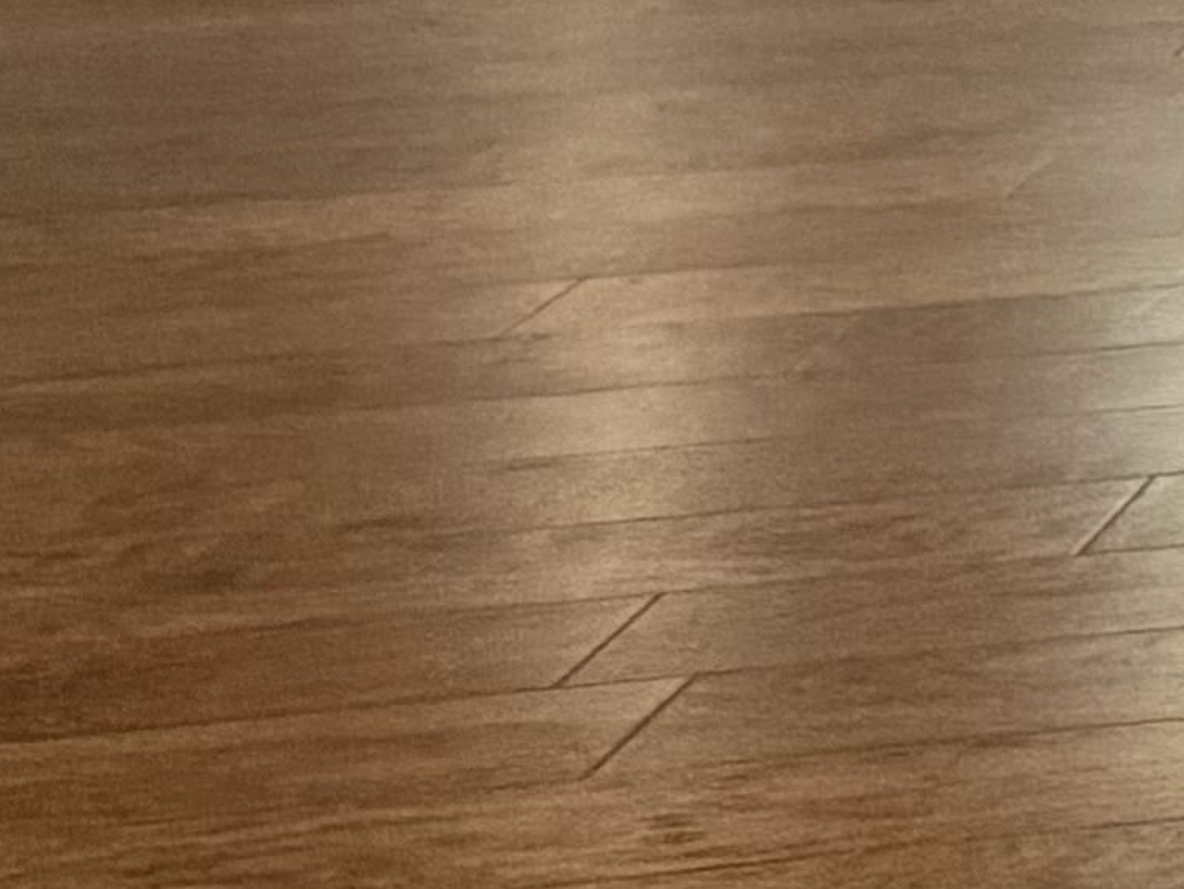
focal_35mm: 106
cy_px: -278
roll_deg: -0.6
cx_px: 3640
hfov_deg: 11.0
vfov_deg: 13.5
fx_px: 3627
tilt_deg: -13.4
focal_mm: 2.22
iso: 320
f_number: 2.2
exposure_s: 1/60
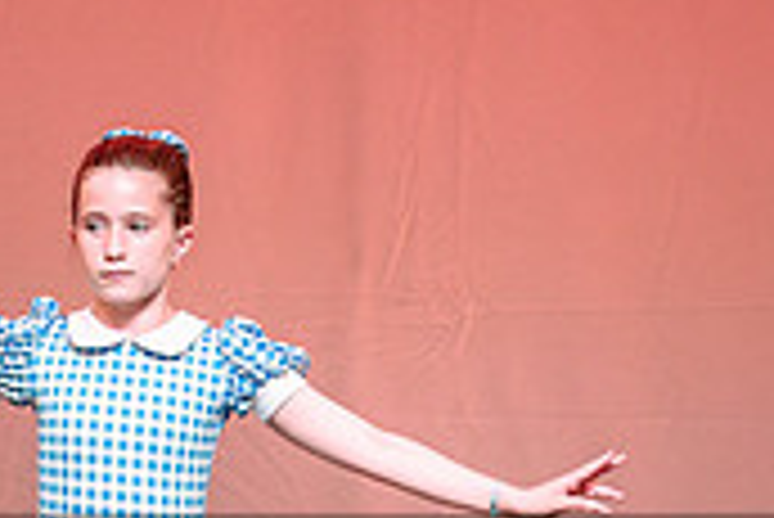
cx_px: 644
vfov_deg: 2.1
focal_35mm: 663
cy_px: 687
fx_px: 14266
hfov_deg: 3.1
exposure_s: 1/500
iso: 1250
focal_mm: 165
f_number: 2.8
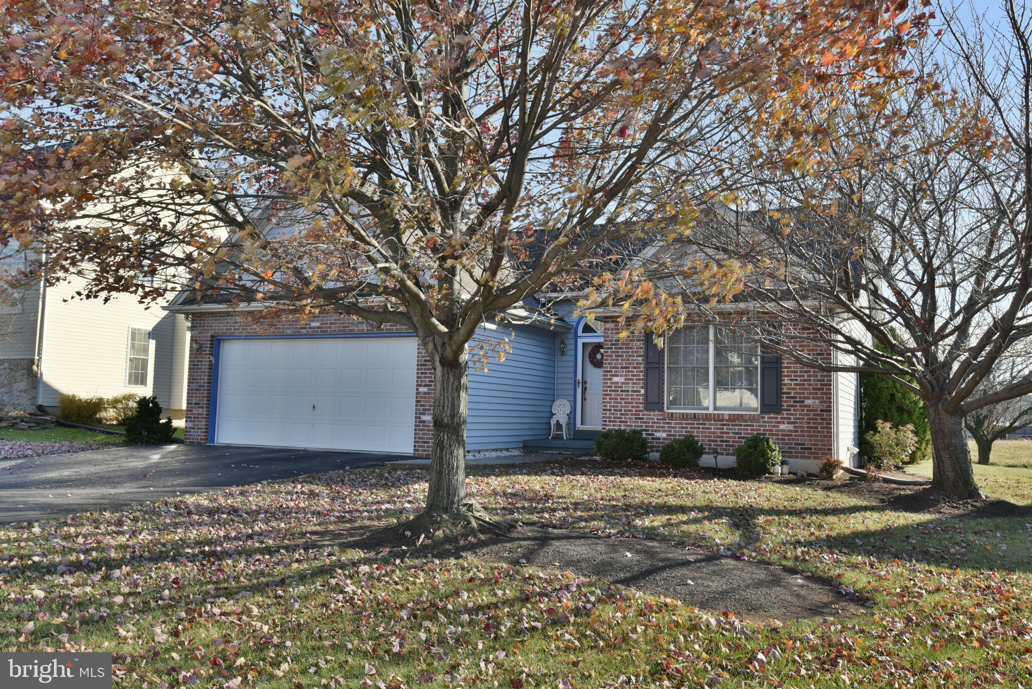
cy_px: 344
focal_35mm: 29
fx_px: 832
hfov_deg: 63.6
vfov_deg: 45.0
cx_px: 516
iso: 640
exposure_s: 1/320
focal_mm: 29
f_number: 9
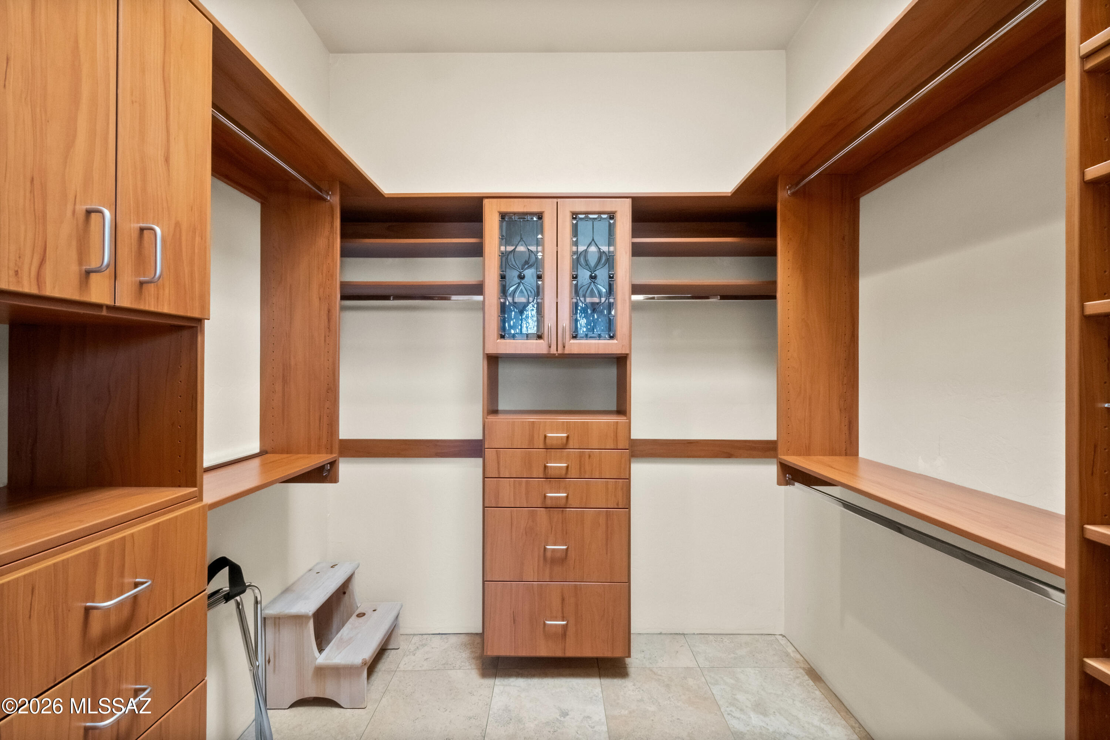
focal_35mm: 15
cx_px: 555
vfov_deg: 77.3
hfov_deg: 100.4
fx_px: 462
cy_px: 370
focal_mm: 10
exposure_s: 1/4
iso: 1600
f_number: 22
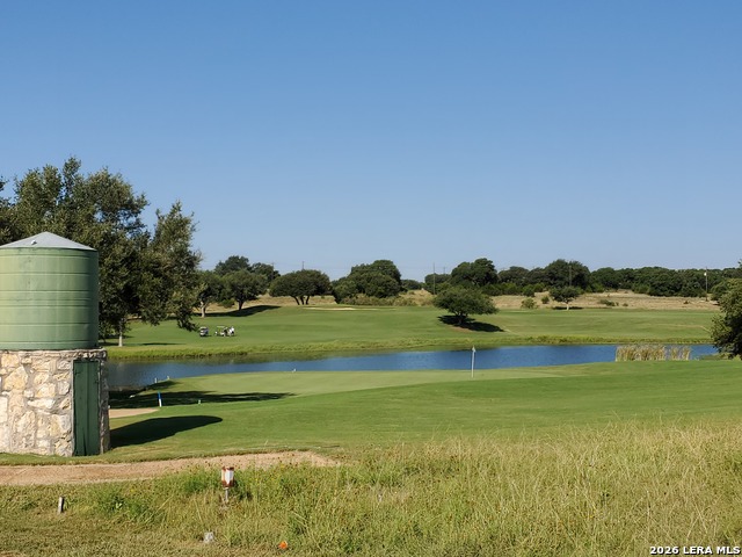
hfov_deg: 67.3
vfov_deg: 53.1
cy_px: 278
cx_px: 371
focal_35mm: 26
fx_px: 557
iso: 50
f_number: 2.4
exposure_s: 1/1893
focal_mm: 4.3
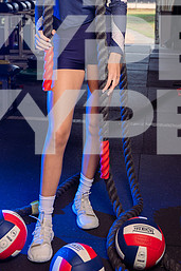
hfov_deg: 21.5
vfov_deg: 31.0
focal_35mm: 63
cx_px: 73
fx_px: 476
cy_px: 49
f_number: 5
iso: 320
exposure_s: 1/250
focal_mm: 36
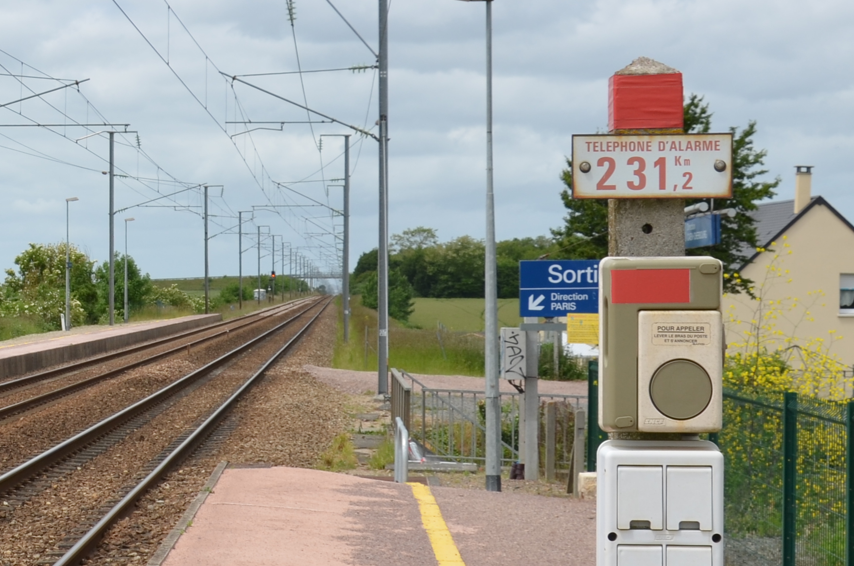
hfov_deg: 19.4
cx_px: -85
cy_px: 299
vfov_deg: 13.5
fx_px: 2391
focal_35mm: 101
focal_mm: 24
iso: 100
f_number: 9
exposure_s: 1/250
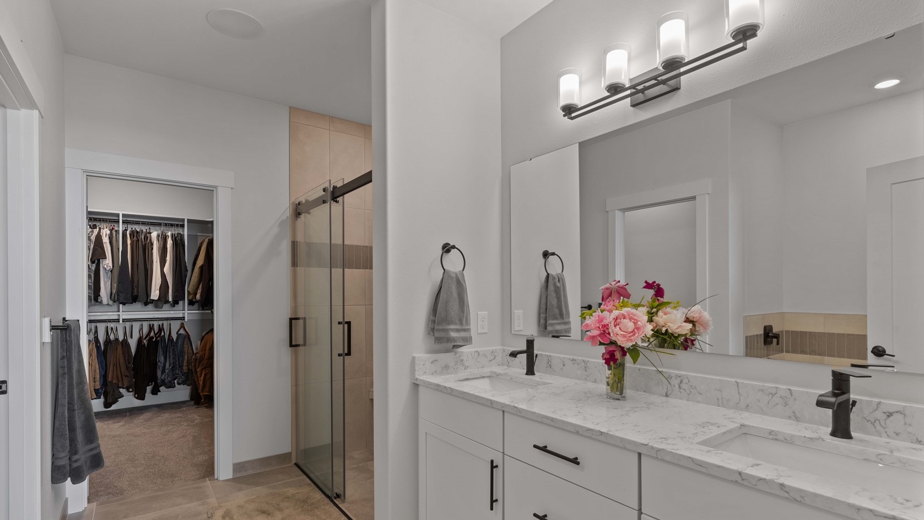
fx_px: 441
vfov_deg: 60.7
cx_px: 465
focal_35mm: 18
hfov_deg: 92.7
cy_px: 302
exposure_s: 1/3
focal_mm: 17
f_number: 8
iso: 200
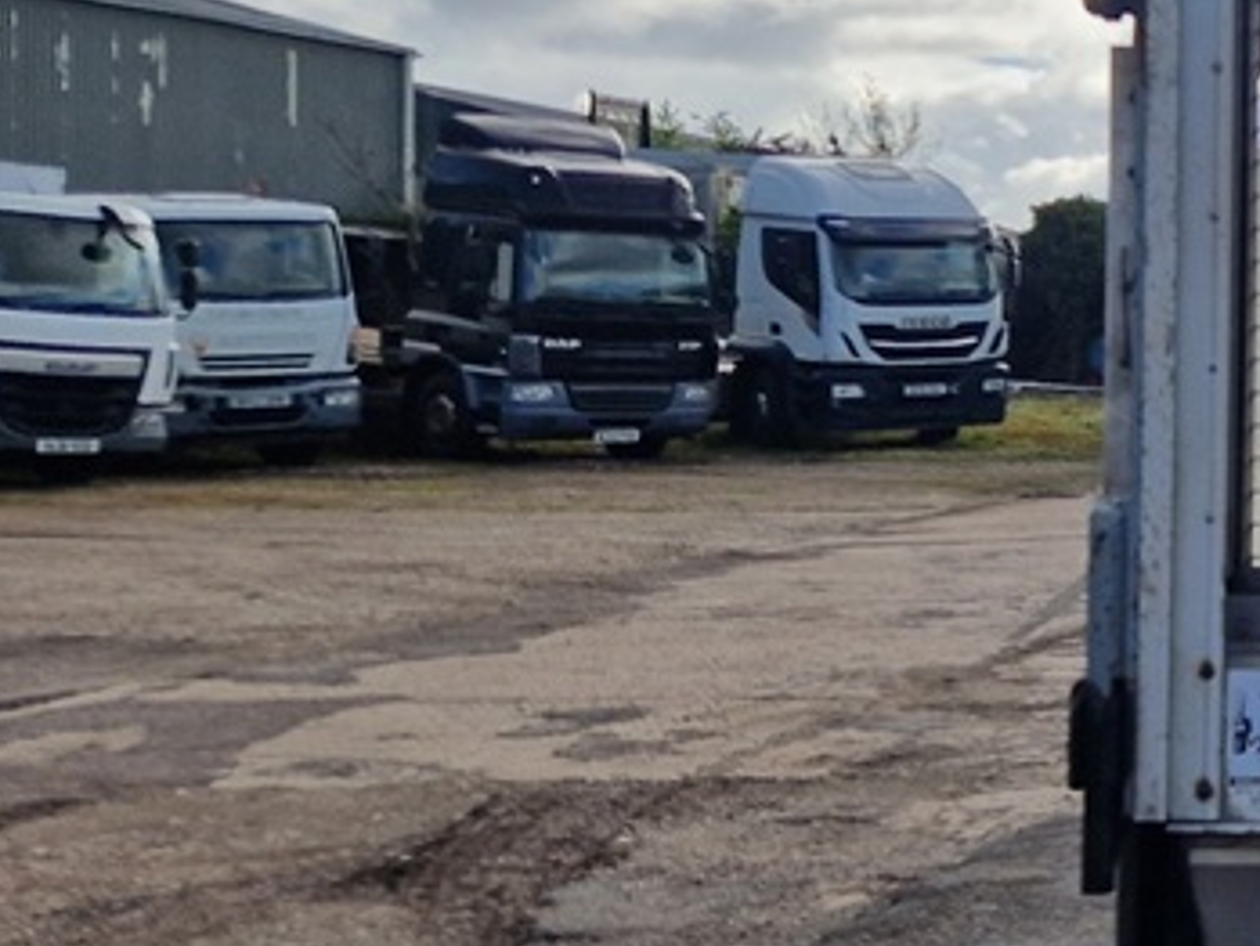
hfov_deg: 19.6
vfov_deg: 18.6
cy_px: 336
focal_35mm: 79
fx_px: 2877
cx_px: 2145
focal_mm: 5.4
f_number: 1.8
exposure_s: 1/1508
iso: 50
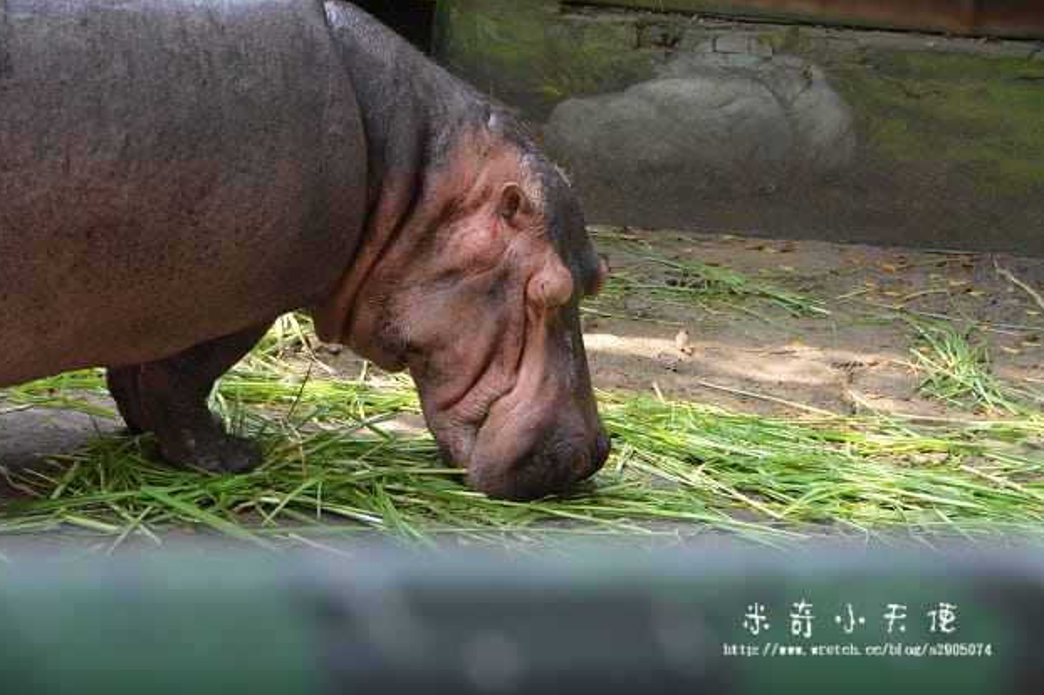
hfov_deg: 19.1
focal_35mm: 107
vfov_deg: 12.8
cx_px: 513
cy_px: 351
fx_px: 3101
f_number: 5.3
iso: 800
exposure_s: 1/100
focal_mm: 70
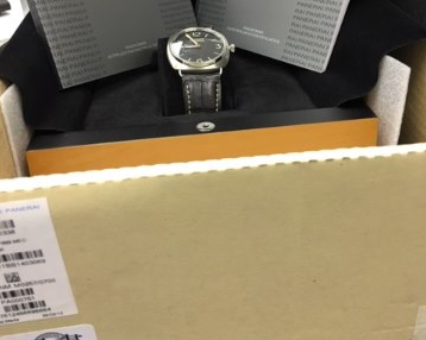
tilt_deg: -25.5
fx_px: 479
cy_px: 76
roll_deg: +2.3
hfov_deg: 48.0
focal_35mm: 38
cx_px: 213
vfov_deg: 37.9
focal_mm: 4.15
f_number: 2.2
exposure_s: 1/33
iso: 160
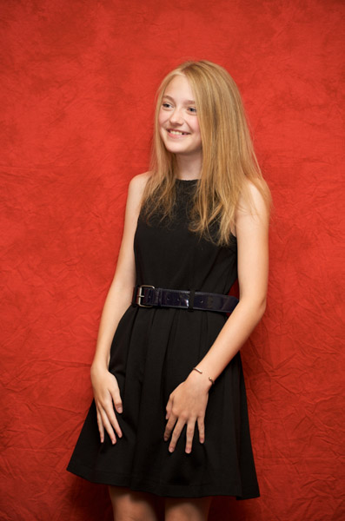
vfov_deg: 22.7
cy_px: 260
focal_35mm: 90
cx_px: 172
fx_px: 1300
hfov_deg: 15.1
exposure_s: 1/60
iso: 500
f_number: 4.5
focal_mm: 90
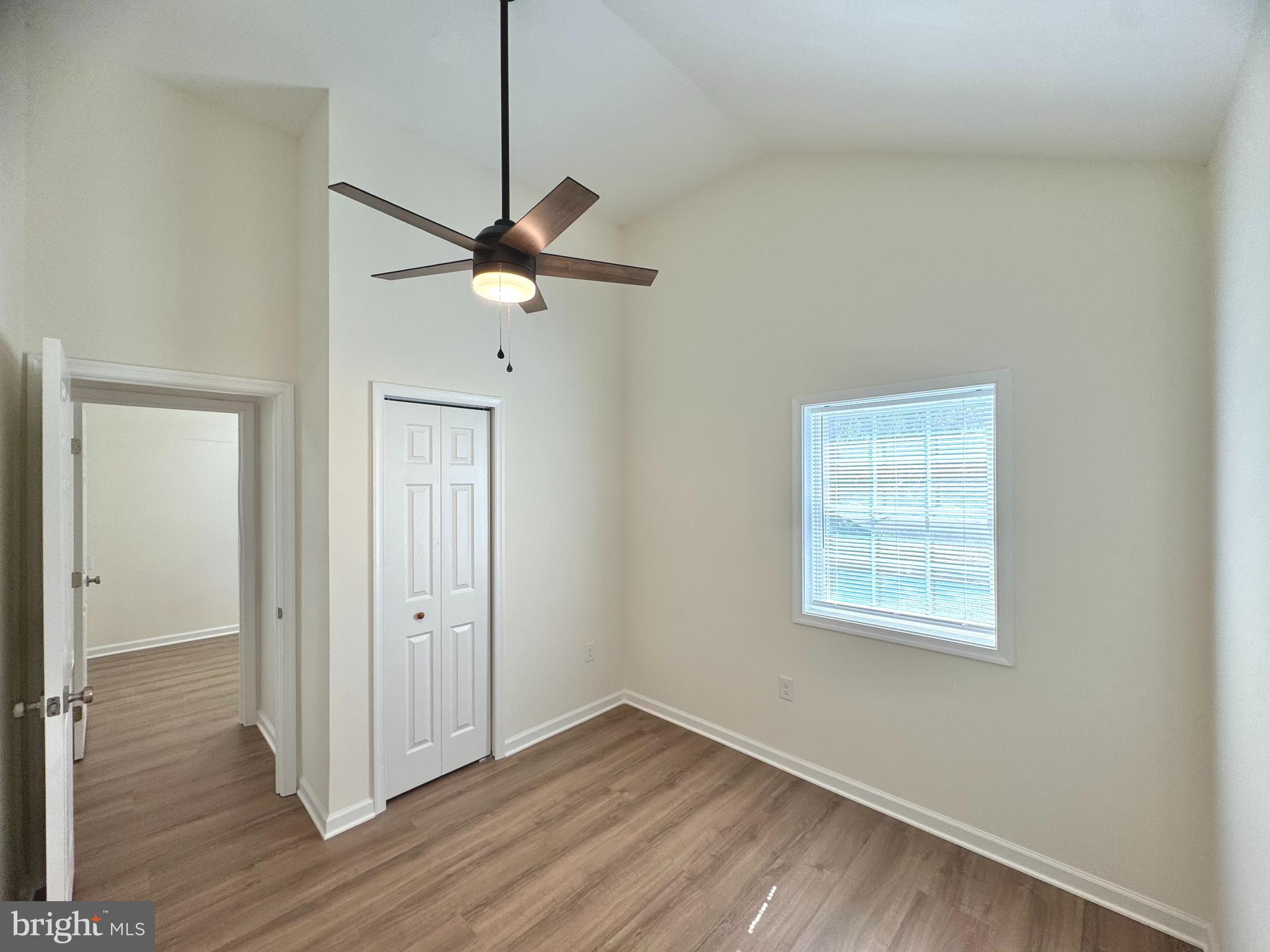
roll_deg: -0.2
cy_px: 476
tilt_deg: +0.0
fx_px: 514
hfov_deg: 102.1
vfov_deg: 85.7
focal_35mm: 14
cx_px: 635
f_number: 2.2
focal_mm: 2.22
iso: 50
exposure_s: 1/120
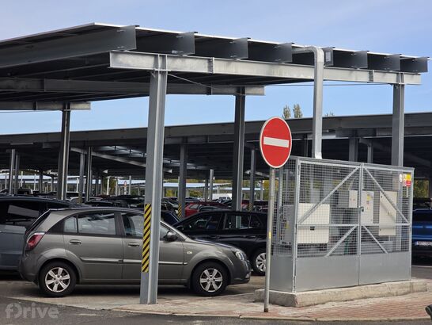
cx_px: 216
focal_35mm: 69
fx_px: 861
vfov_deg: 21.3
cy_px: 162
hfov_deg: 28.2
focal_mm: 7.9
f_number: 2.4
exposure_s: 1/1129
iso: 50
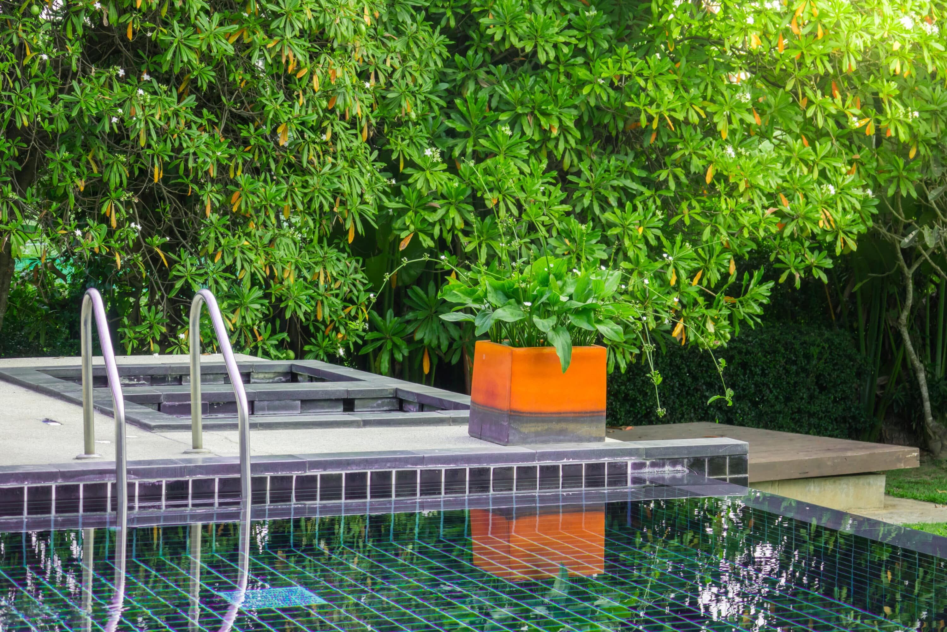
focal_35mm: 95
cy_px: 316
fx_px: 2499
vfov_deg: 14.4
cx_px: 474
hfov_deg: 21.5
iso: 200
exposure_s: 1/160
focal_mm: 34.68
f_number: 3.5
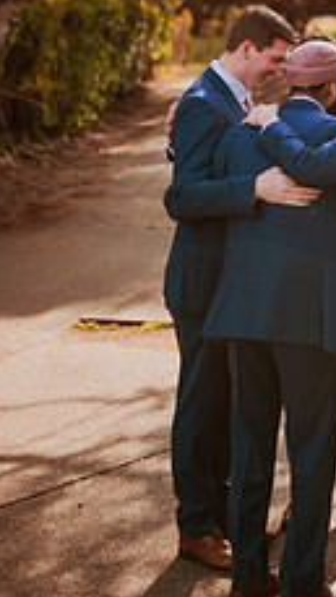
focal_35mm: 72
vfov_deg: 28.6
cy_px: 104
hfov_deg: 16.4
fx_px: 1139
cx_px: 343
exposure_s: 1/6400
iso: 320
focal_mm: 35
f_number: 1.4
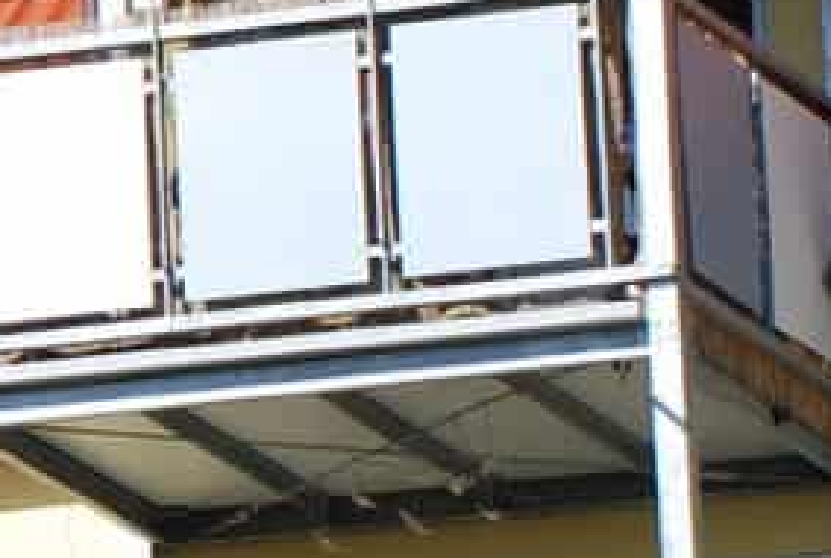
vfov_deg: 2.7
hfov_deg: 3.9
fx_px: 11751
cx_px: -1715
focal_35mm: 508
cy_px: -248
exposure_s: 1/250
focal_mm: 50
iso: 100
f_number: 8
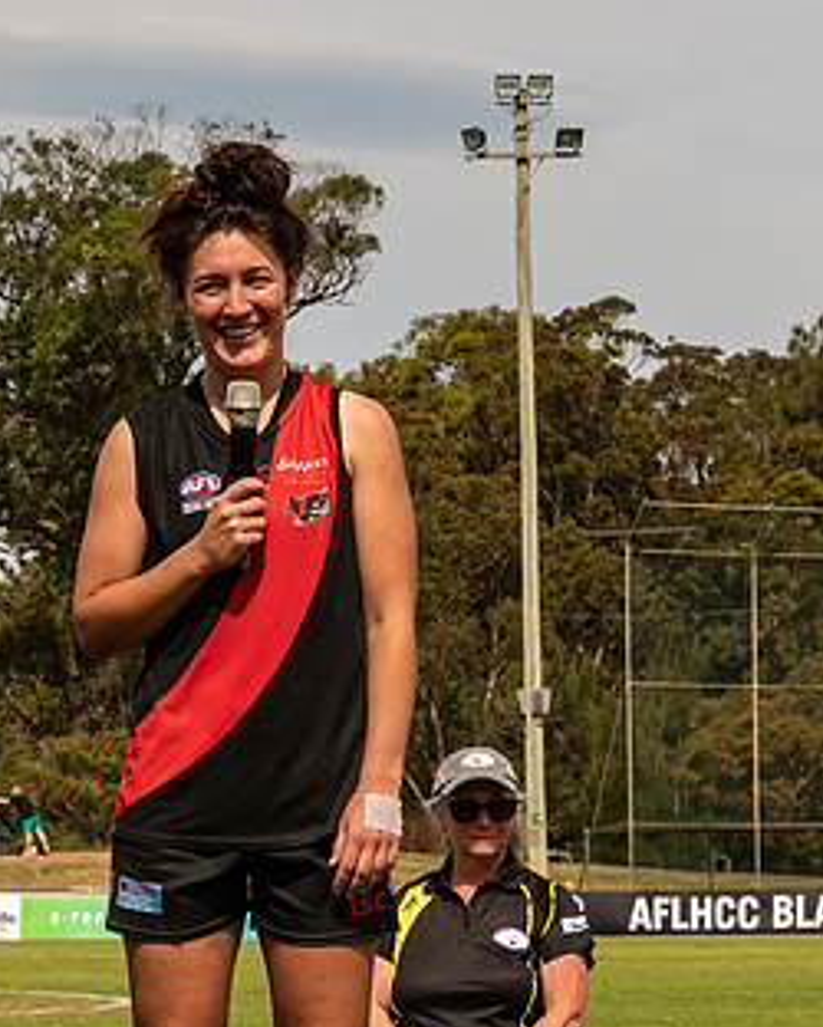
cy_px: 369
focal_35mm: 173
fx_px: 5262
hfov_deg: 8.9
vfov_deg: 11.1
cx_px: 245
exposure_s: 1/800
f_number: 8
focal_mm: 50
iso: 200
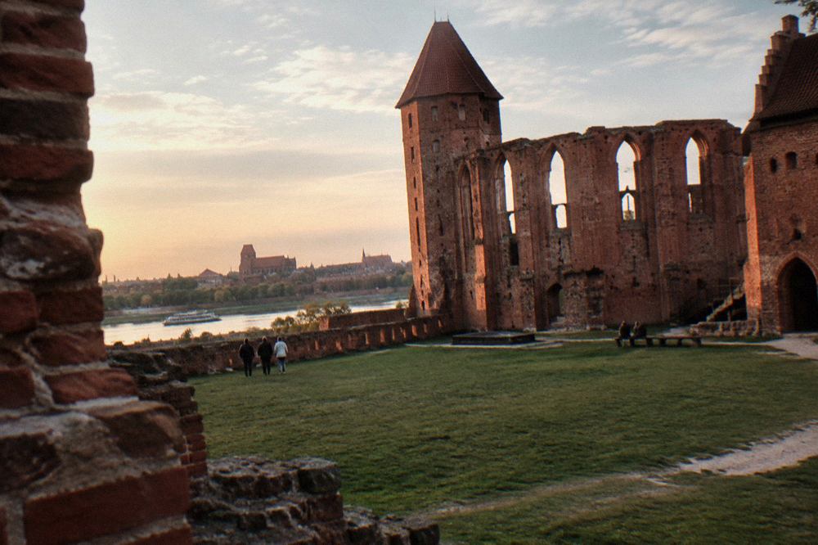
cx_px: 409
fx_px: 795
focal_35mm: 35
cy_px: 272
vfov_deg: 37.8
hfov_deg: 54.5
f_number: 3.5
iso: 4000
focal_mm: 35
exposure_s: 1/80
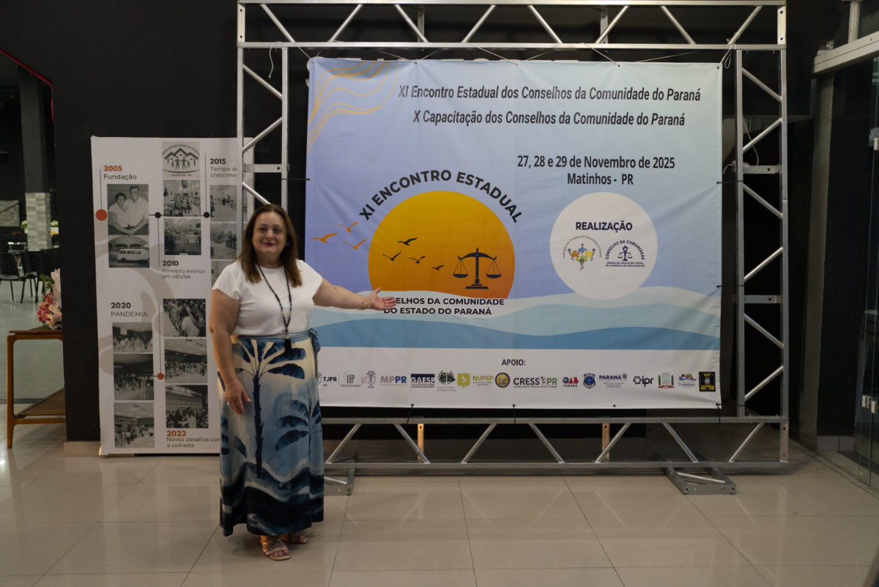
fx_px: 855
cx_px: 440
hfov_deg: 54.4
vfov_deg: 37.9
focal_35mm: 35
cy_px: 294
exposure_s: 1/125
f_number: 2.8
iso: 5000
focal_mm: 35
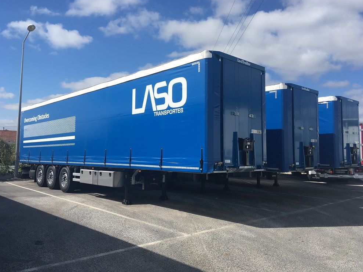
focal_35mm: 30
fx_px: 315
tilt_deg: +1.9
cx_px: 182
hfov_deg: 60.0
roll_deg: -1.2
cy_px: 132
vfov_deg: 46.8
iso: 25
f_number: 2.2
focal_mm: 4.15
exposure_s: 1/2137
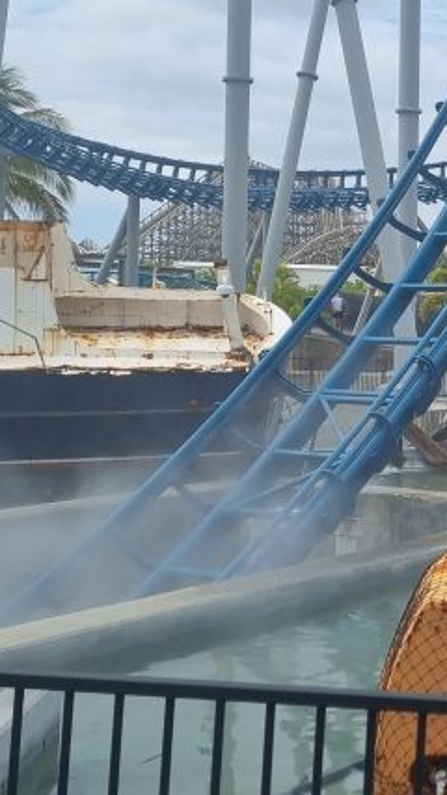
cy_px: 231
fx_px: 1434
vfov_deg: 30.6
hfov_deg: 17.1
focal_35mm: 68
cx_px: 512
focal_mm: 5.4
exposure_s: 1/3257
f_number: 1.8
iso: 50
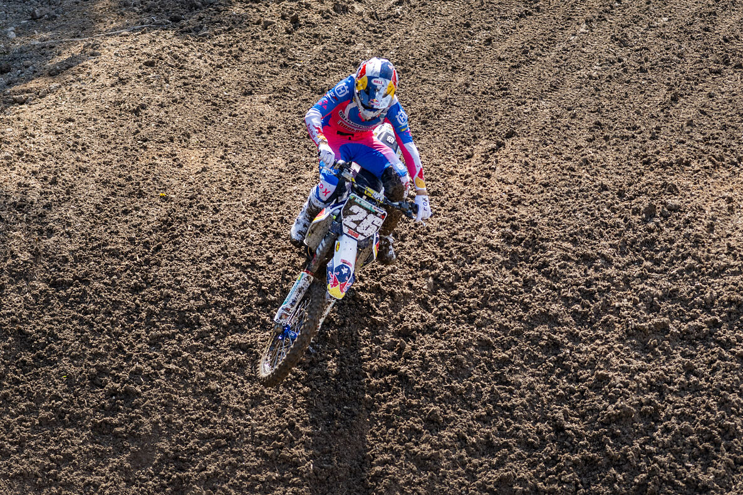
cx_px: 372
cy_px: 248
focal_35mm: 450
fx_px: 9284
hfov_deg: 4.6
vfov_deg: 3.1
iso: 200
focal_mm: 300
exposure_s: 1/1600
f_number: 3.2
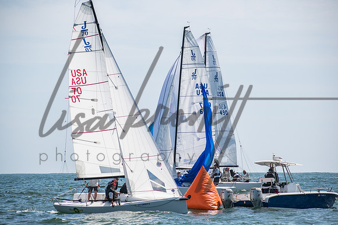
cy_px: 112
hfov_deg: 11.0
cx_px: 169
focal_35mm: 186
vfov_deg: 7.4
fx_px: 1750
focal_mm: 122
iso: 200
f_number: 6.3
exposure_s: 1/1000
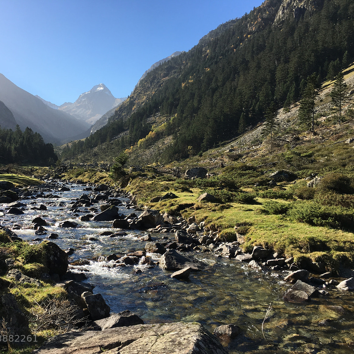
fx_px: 405
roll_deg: -1.0
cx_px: 121
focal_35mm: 35
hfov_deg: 46.6
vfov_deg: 47.2
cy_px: 181
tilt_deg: +1.5
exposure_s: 1/905
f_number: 2.2
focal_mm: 4.15
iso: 25
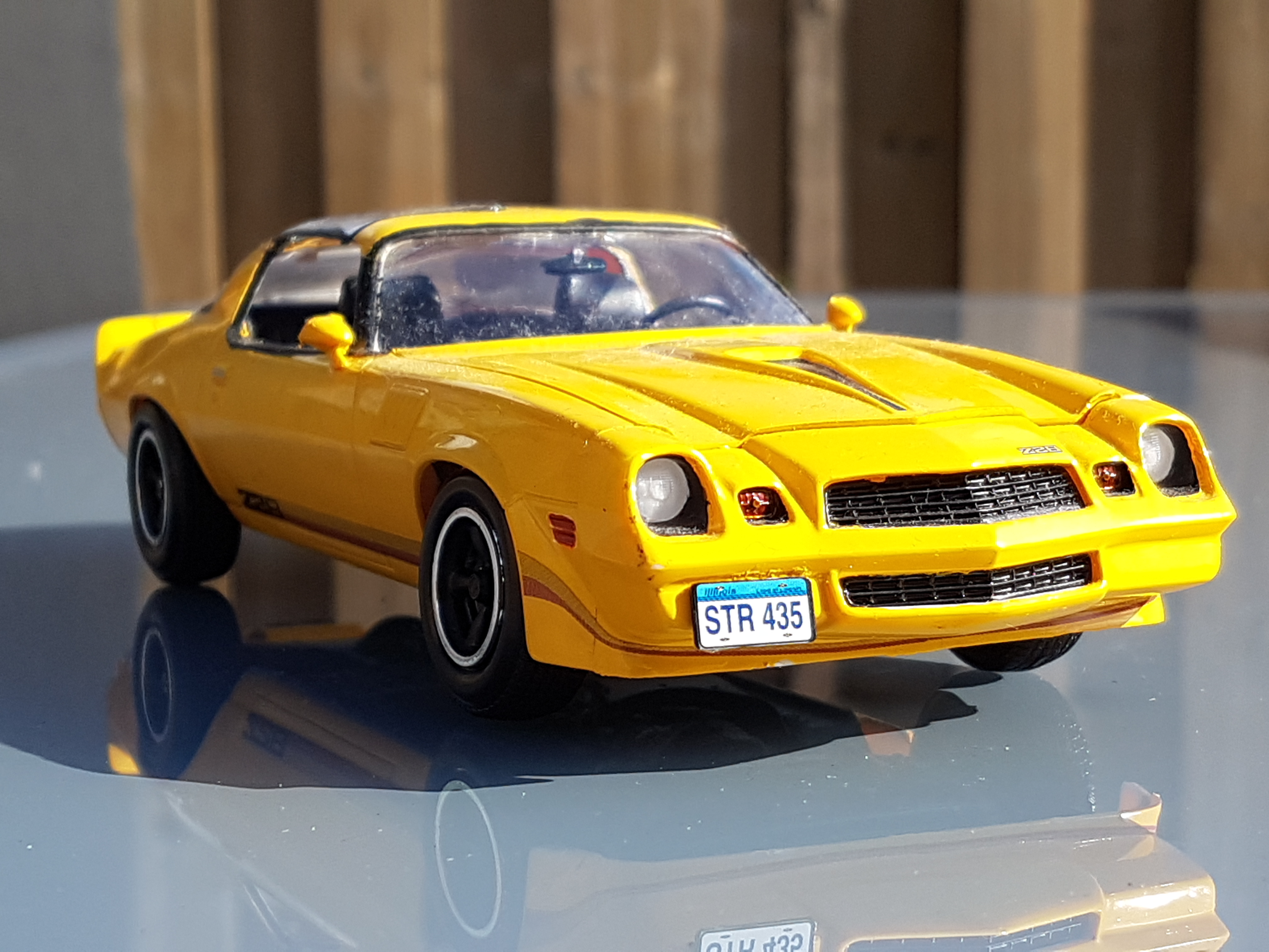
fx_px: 953
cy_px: 476
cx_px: 634
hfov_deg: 67.3
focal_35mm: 26
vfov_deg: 53.1
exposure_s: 1/1224
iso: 40
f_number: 1.7
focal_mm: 4.2
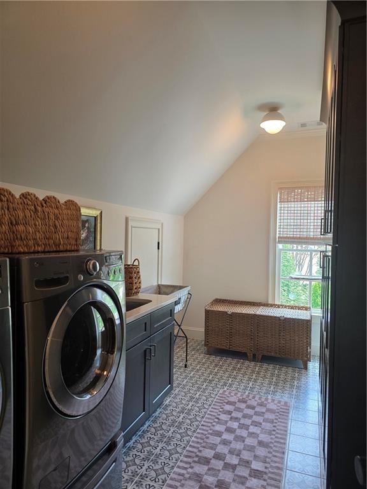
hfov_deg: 58.9
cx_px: 184
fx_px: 325
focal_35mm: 23
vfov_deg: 73.9
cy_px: 244
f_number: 1.7
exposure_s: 1/120
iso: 160
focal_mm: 6.3
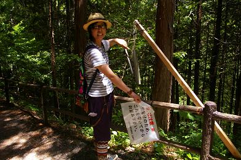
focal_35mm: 32
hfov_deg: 59.6
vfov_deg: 41.6
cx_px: 120
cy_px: 80
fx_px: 211
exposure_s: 1/90
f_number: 5.6
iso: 200
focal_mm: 21
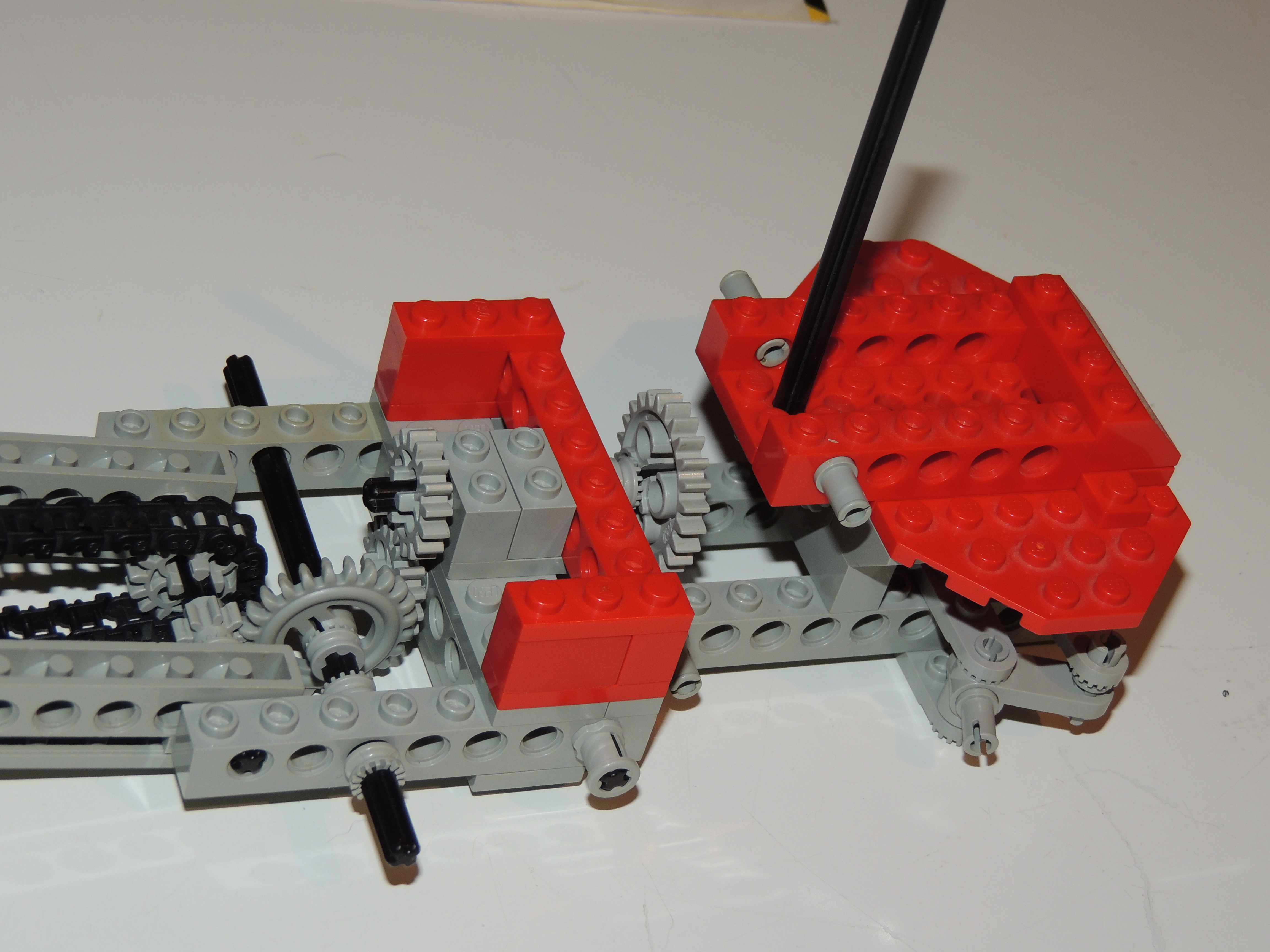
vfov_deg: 19.6
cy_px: 476
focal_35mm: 75
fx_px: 2752
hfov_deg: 26.0
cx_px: 635
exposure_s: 1/60
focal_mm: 13.3
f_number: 3.9
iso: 160
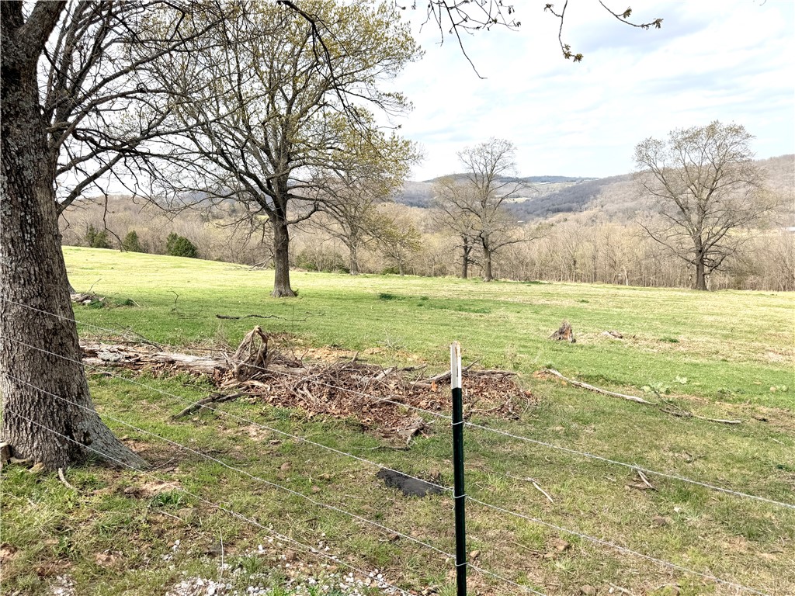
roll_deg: +3.5
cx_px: 398
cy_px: 298
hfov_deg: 71.6
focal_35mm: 24
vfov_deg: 56.8
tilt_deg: -9.5
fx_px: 551
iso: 80
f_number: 1.78
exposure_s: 1/3953
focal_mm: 6.76
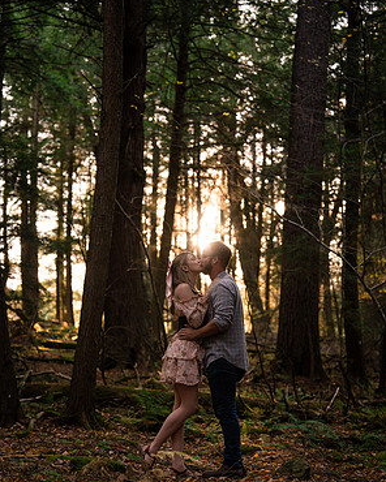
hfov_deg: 19.2
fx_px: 1142
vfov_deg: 23.8
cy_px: 276
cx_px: 193
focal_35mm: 80
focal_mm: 70
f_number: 2.8
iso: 1000
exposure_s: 1/640
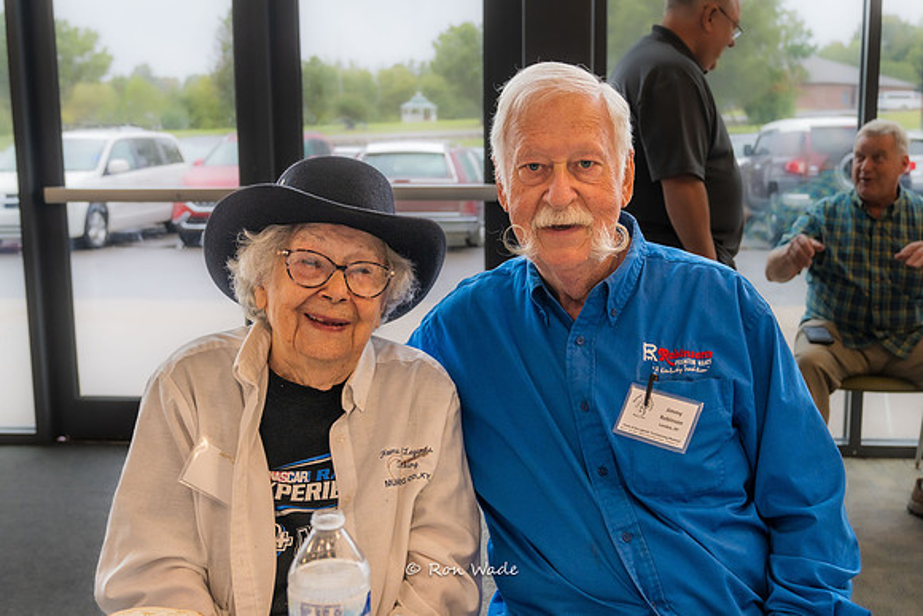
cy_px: 318
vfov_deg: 32.2
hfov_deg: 46.7
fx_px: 1067
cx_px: 518
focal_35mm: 42
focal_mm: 28
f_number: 4
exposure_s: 1/160
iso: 400
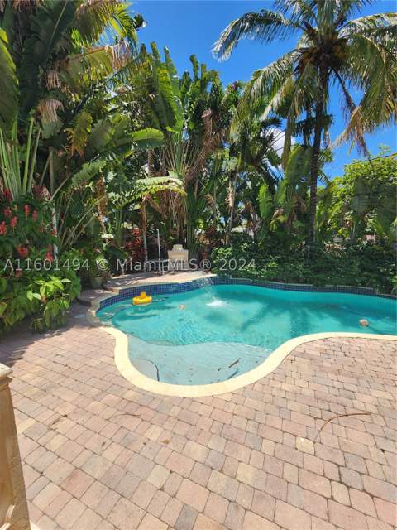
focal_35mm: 13
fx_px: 199
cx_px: 198
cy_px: 265
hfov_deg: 89.9
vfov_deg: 106.2
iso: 50
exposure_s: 1/1794
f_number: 2.2
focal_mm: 2.2
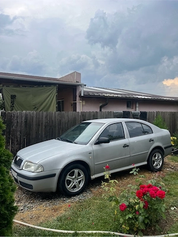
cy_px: 118
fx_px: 178
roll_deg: -1.4
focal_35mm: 26
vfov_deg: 67.3
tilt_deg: -1.6
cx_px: 89
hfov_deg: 53.1
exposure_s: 1/1536
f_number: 1.6
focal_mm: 5.1
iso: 50
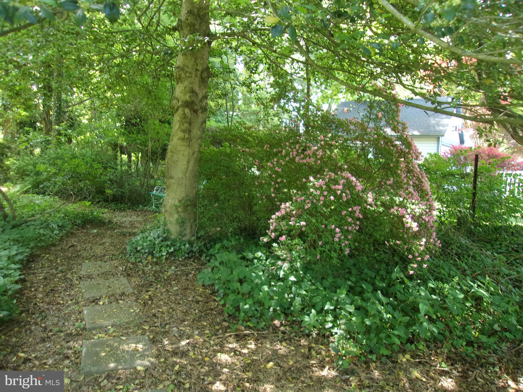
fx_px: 408
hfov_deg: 65.3
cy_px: 196
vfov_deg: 51.4
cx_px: 262
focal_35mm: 27
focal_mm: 4.9
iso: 103
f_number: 3
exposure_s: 1/34
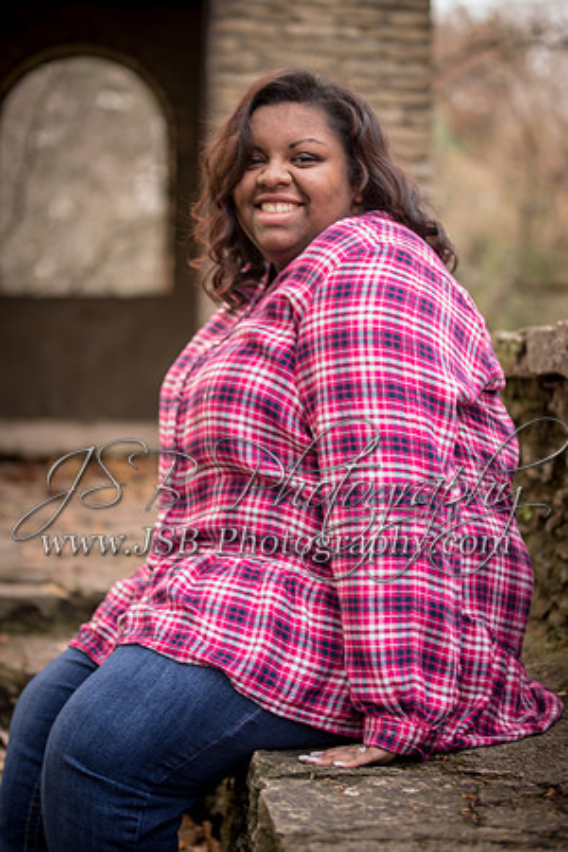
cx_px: 284
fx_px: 1657
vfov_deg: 28.8
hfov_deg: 19.5
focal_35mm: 70
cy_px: 426
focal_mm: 70
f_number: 2.8
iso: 200
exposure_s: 1/40
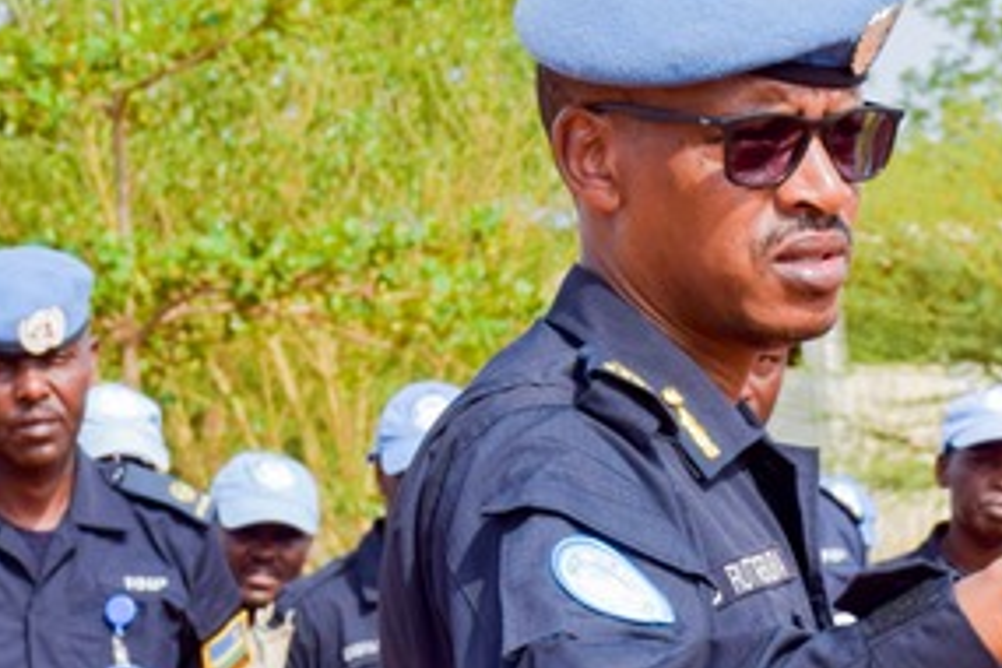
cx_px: 795
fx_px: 7320
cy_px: 353
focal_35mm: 263
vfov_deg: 5.2
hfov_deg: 7.8
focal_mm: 50
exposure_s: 1/200
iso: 100
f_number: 9
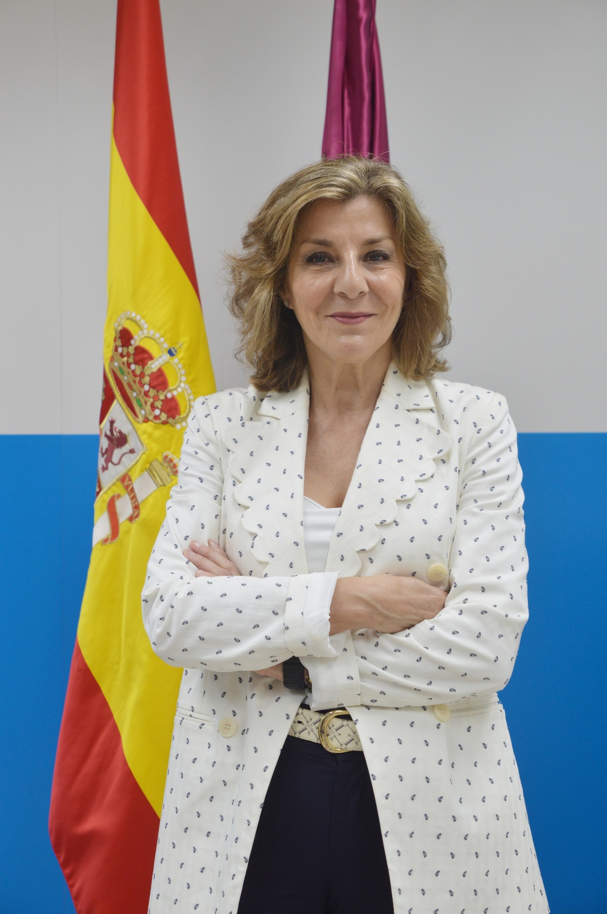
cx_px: 304
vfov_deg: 31.9
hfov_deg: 21.5
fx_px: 1597
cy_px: 457
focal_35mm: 63
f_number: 4.5
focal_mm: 42
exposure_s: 1/80
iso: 400
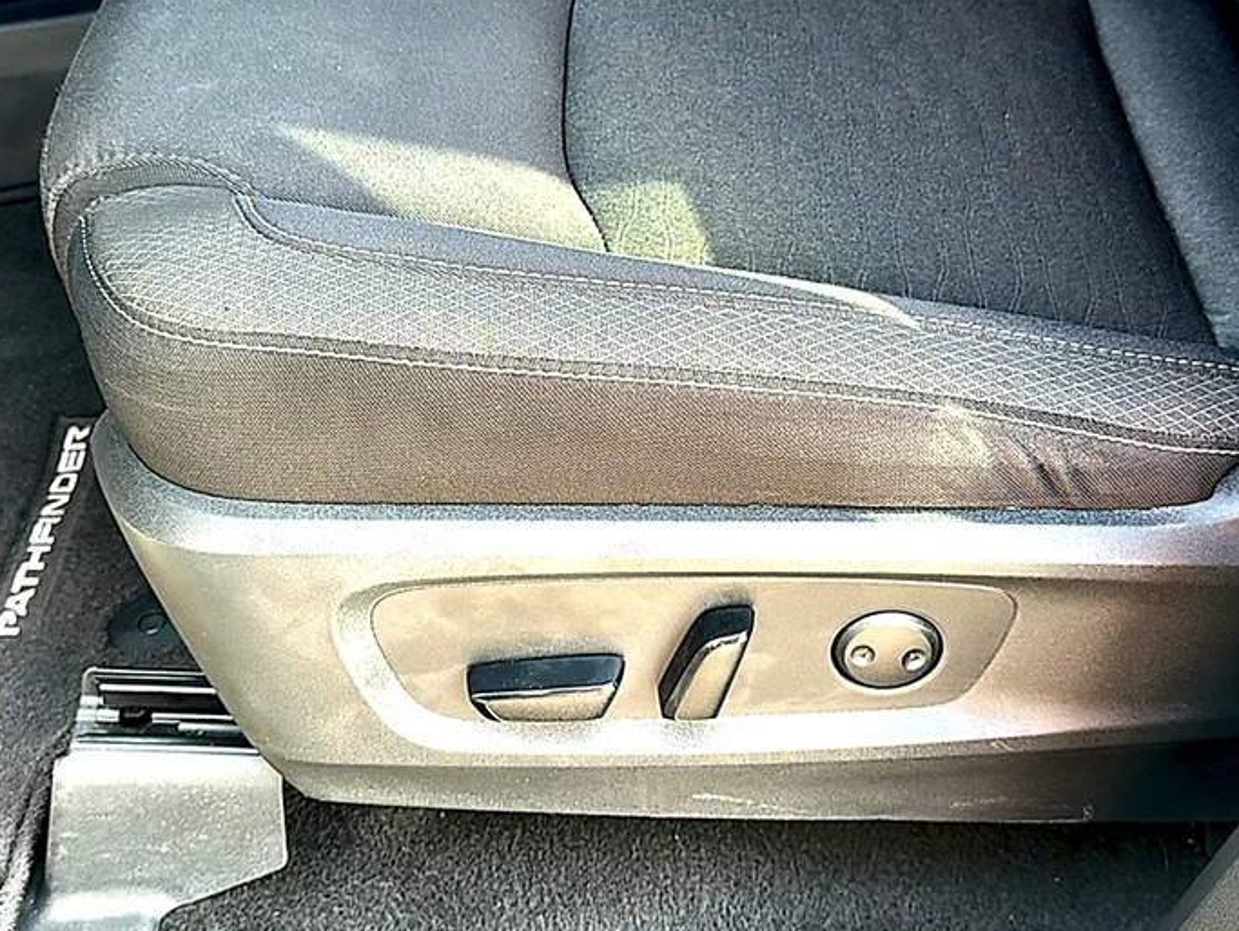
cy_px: 469
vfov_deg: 34.4
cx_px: 613
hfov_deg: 44.8
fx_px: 1504
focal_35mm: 42
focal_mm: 6.86
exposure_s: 1/48
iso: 50
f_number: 1.78
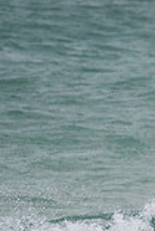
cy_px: 235
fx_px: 14511
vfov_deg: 0.9
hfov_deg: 0.6
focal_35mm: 2252
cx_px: 430
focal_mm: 500
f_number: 5.6
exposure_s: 1/320
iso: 360
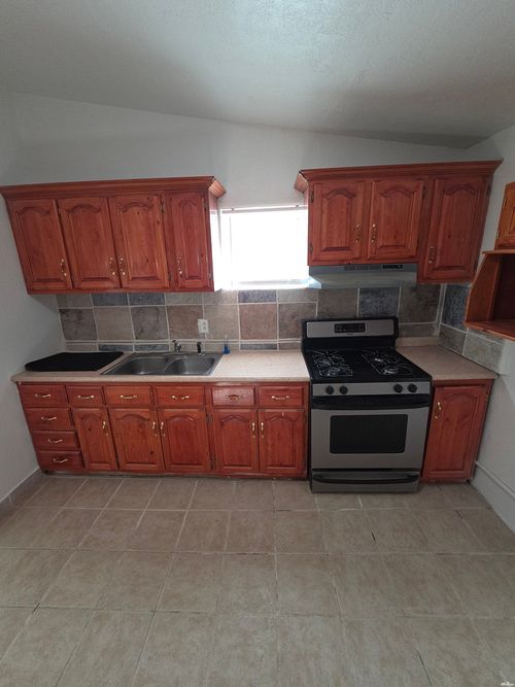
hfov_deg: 89.9
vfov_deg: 106.2
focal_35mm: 13
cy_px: 344
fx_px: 258
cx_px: 258
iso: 80
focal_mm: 2.2
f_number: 2.2
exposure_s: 1/60
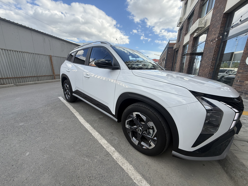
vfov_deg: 85.7
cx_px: 124
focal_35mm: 14
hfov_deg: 102.1
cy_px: 93
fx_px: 100
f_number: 2.2
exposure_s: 1/734
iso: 50
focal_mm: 2.22
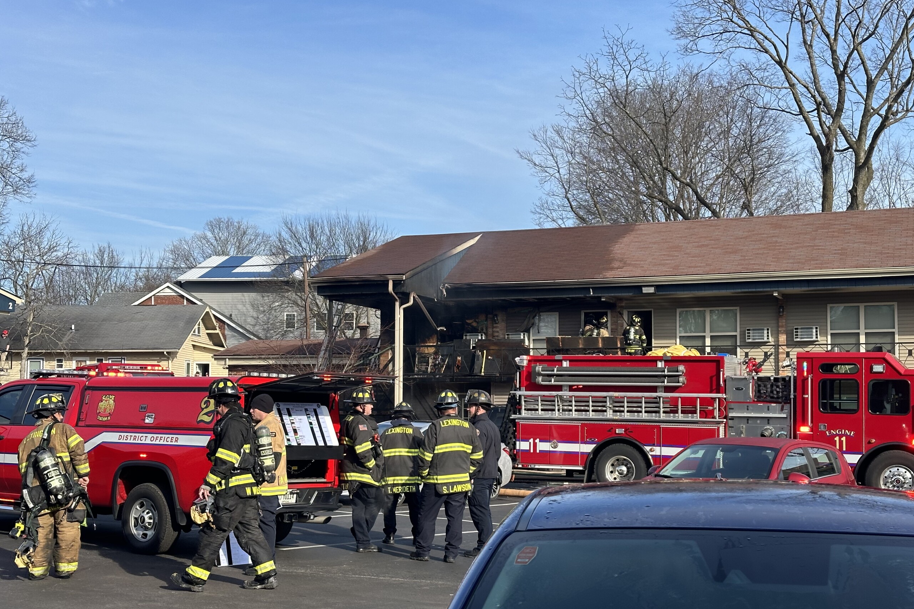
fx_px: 1269
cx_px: 457
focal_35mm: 50
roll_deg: -0.2
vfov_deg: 27.0
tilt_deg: +3.3
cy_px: 339
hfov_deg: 39.6
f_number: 1.78
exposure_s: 1/2732
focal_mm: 6.86
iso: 64
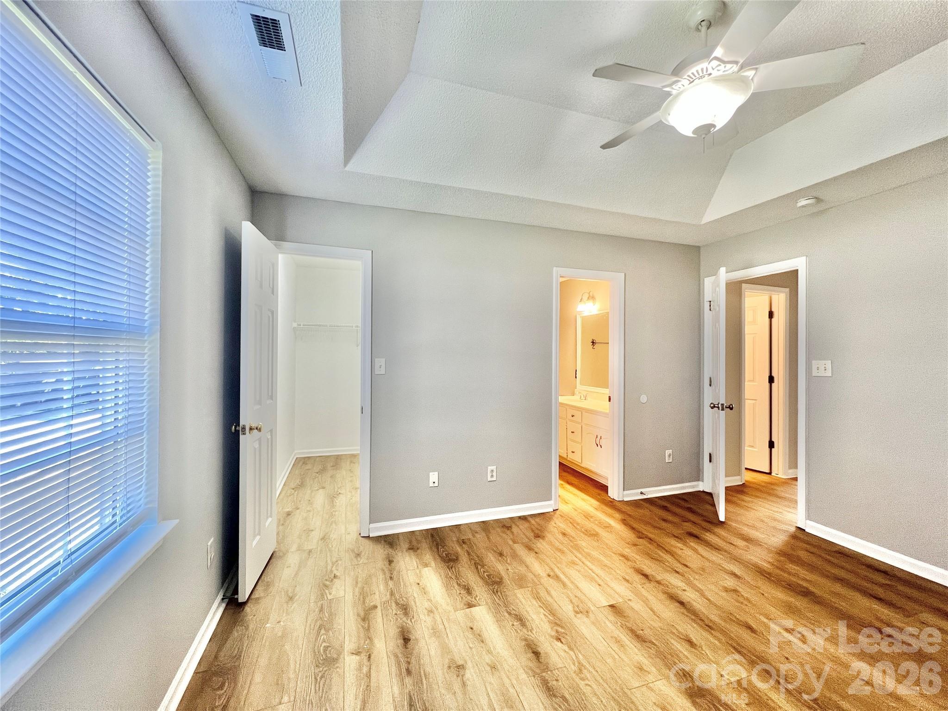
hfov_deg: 106.2
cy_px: 356
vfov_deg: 89.9
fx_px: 356
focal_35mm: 13
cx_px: 474
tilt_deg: -0.1
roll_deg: -0.2
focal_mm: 1.57
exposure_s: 1/120
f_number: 1.8
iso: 250
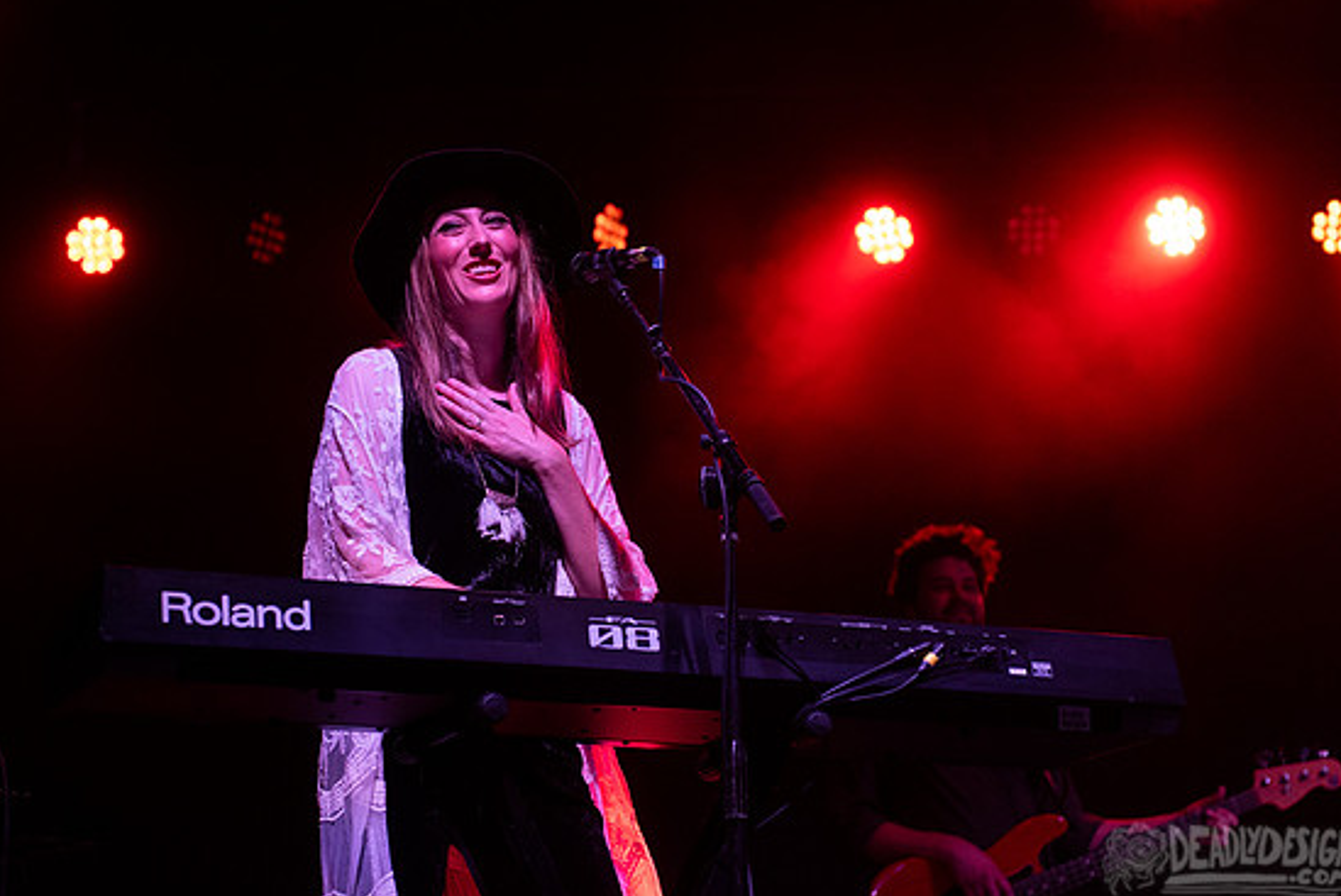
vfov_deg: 16.1
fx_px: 3169
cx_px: 578
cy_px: 367
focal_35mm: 85
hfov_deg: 23.9
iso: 2500
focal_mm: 70
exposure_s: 1/500
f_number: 3.5
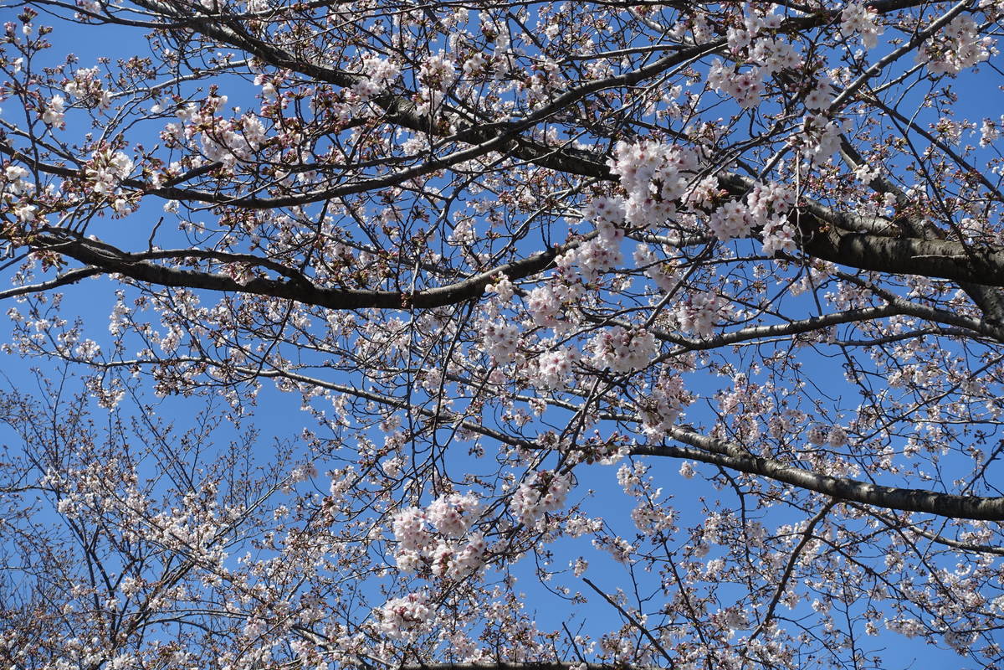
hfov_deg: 28.8
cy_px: 335
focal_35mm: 70
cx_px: 502
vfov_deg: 19.5
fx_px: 1952
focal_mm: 25.7
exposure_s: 1/640
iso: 125
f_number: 5.6
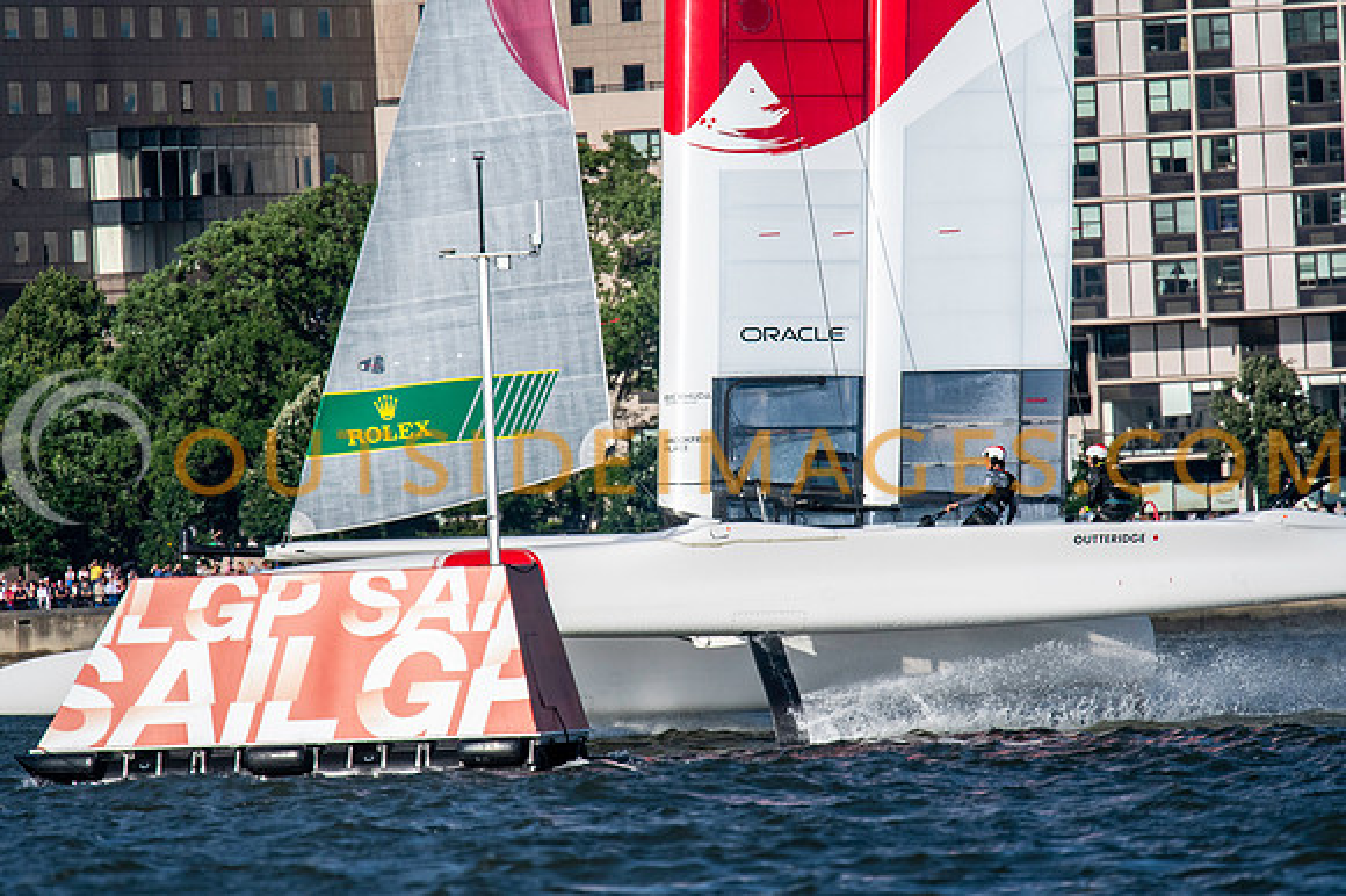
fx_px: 23554
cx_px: 673
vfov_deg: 2.2
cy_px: 448
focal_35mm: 630
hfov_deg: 3.3
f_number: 5.6
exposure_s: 1/5000
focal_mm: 420
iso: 640
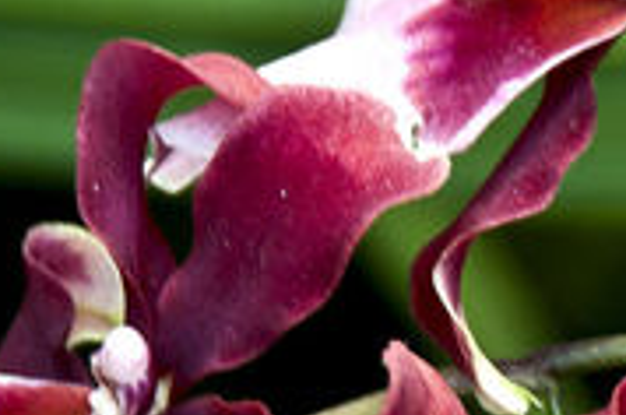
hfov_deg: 1.6
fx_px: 22322
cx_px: 802
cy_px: 227
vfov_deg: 1.1
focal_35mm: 1286
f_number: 7.1
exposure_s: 1/25
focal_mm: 170
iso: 200
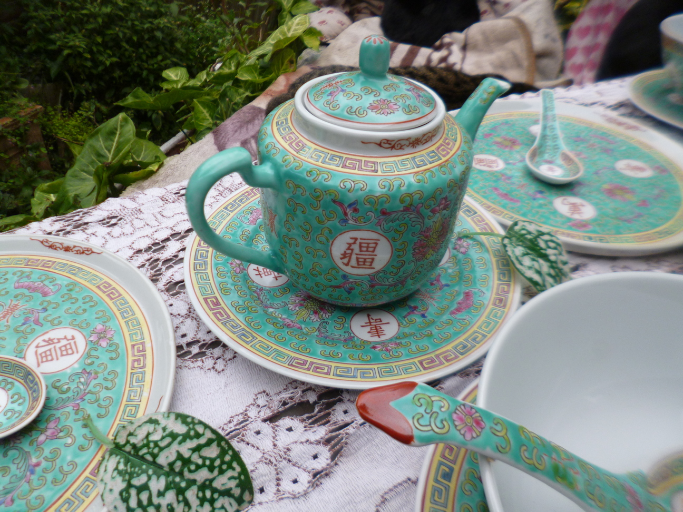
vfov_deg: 56.8
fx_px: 474
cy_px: 256
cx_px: 342
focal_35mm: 24
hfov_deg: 71.6
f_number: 2.5
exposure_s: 1/125
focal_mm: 4.3
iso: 100
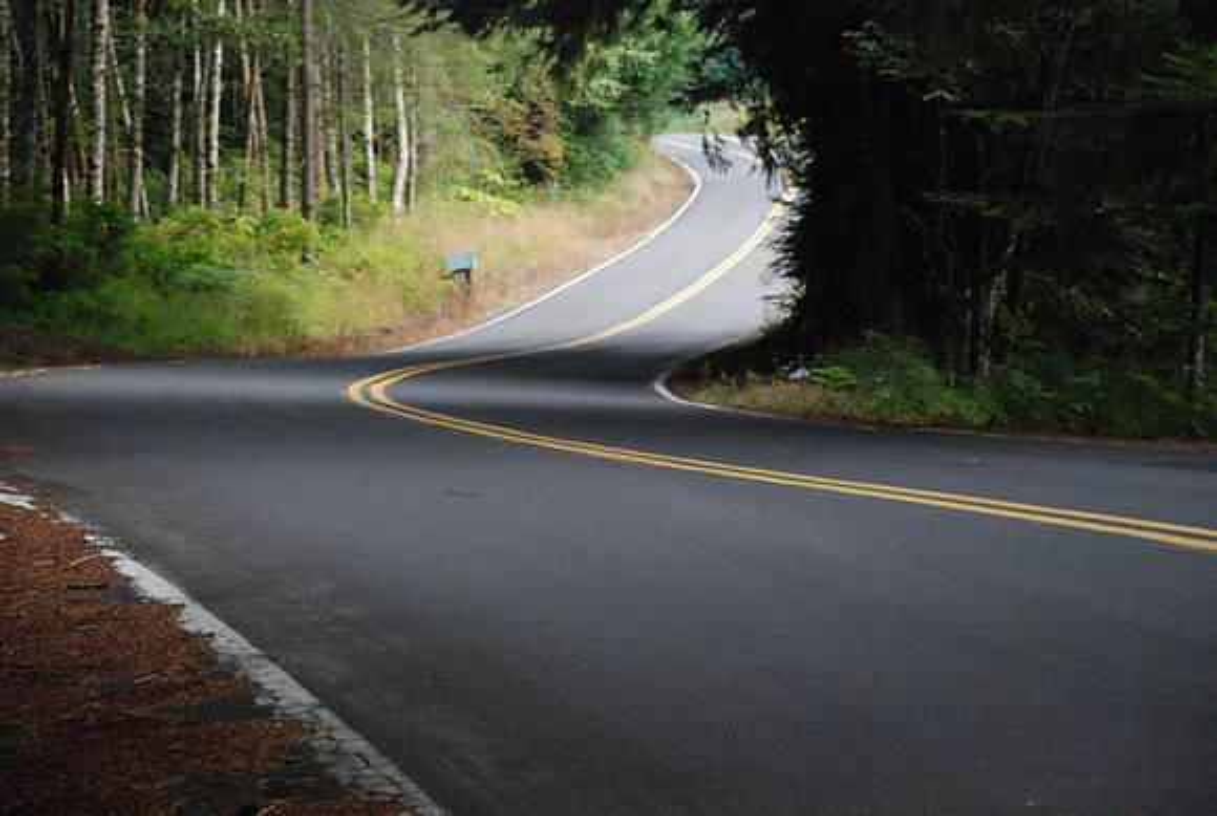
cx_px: 608
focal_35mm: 135
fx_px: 4572
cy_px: 408
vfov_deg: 10.2
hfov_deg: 15.2
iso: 1600
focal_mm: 90
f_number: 5.6
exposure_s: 1/320
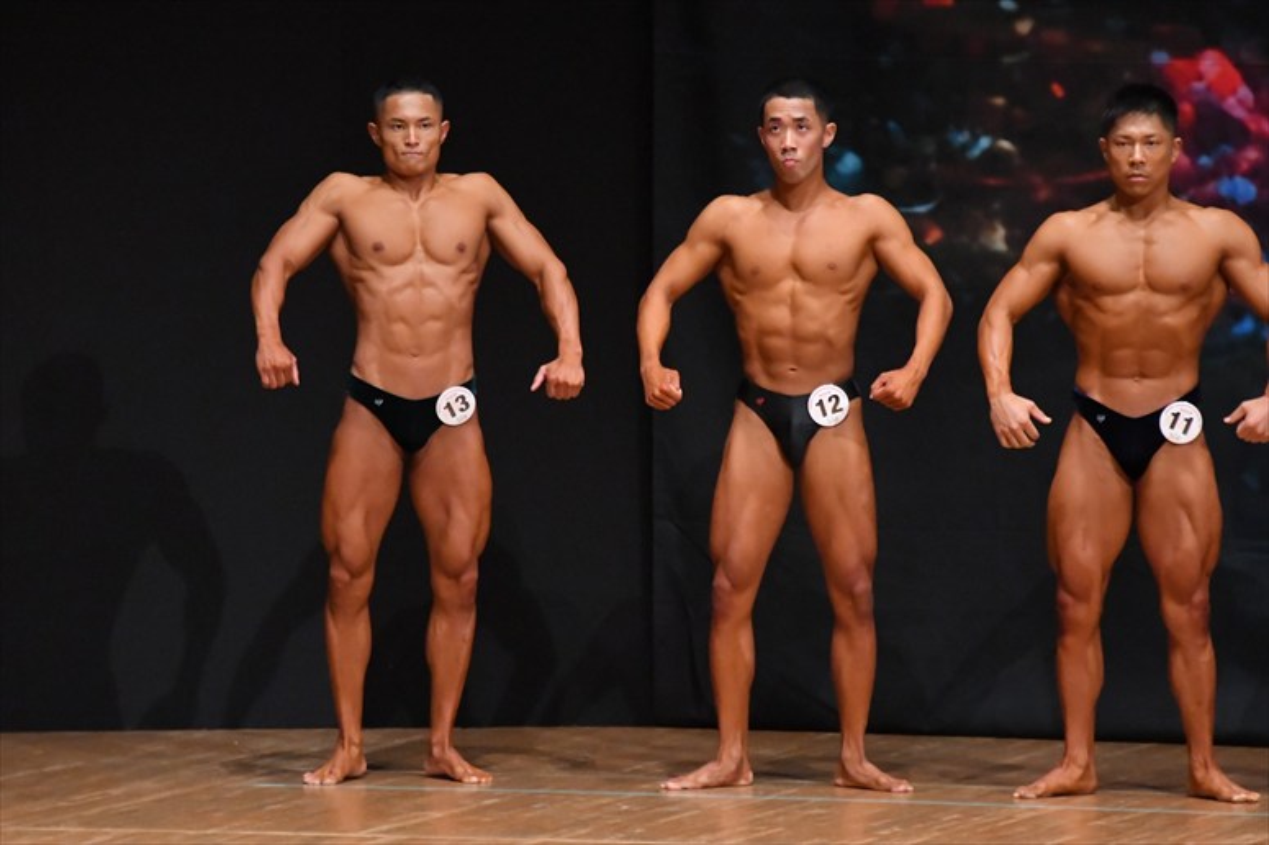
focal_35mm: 315
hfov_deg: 6.5
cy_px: 422
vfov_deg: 4.4
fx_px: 11098
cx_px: 634
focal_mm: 210
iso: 8000
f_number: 5.6
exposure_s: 1/400
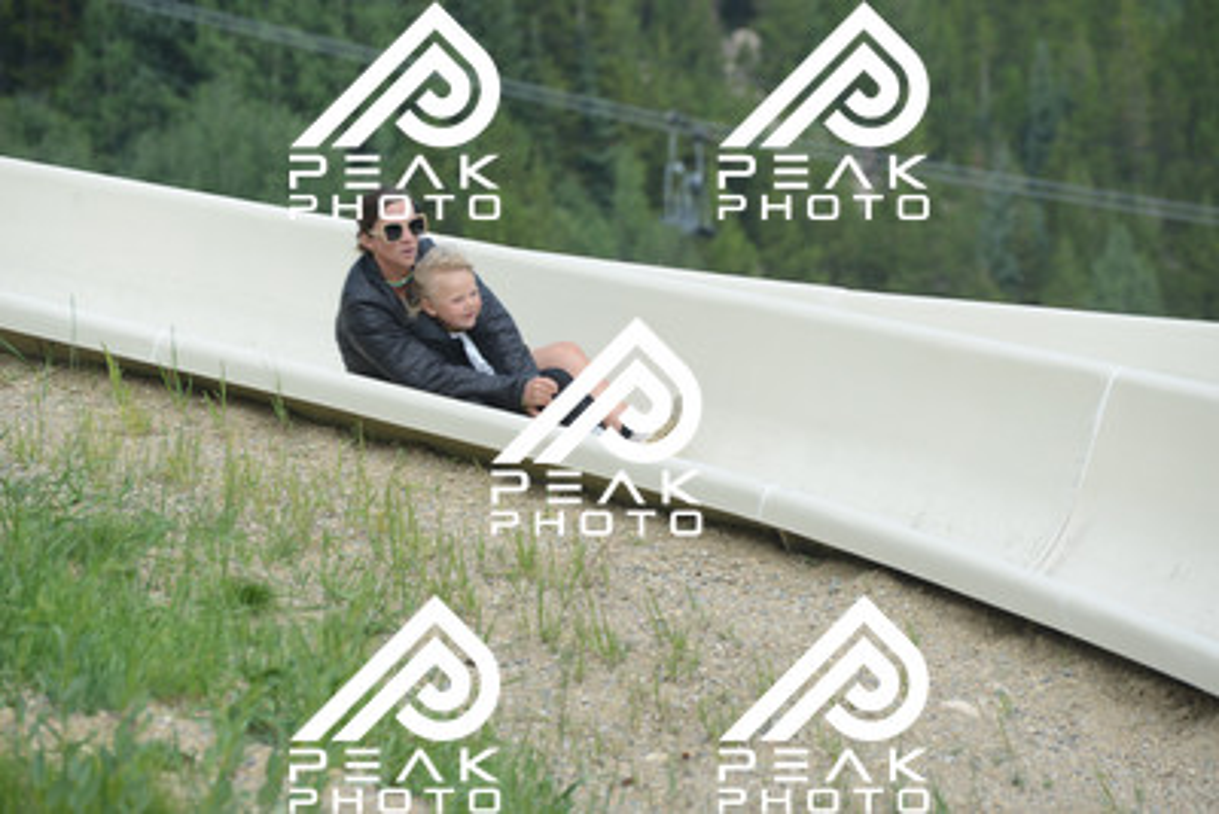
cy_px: 407
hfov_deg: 10.5
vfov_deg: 7.0
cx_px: 610
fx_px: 6605
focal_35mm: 195
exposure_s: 1/640
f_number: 6.3
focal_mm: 195
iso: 400
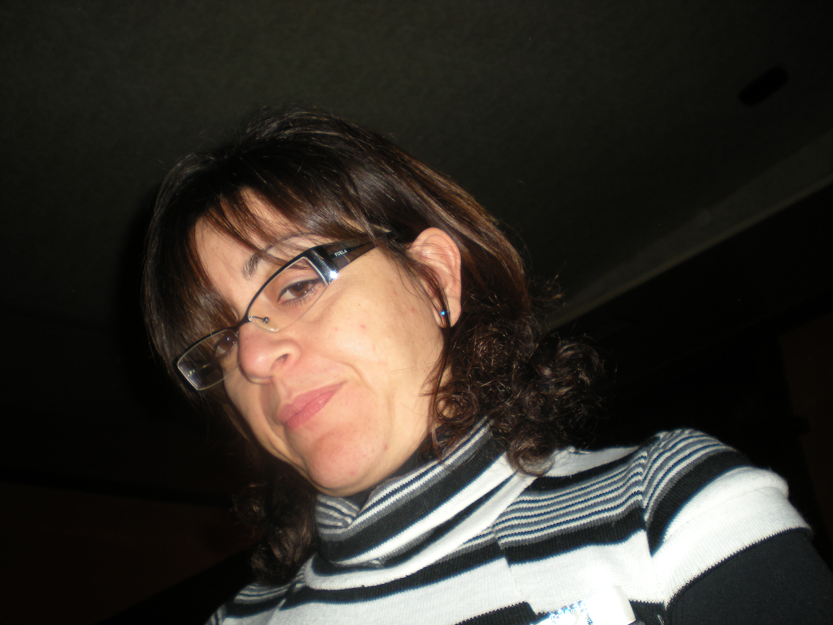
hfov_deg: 49.0
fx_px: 914
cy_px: 312
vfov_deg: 37.7
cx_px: 416
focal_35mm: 38
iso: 64
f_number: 3.1
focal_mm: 6.3
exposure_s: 1/60
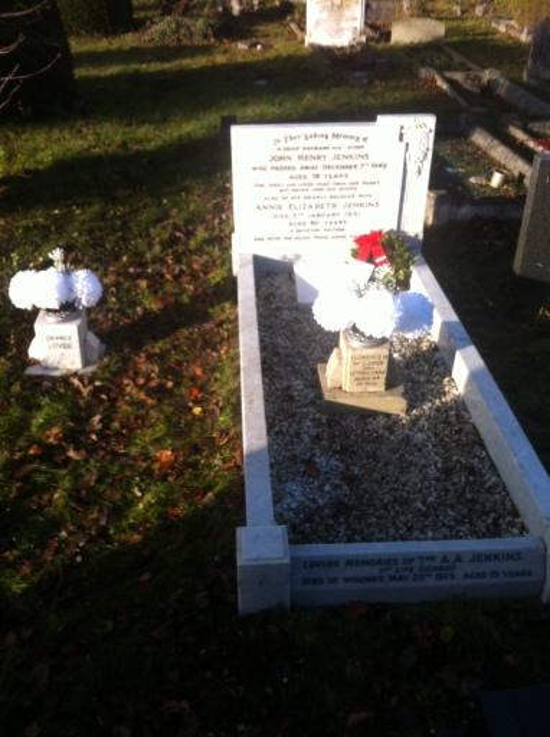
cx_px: 275
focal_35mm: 35
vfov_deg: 52.7
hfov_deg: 40.6
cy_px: 368
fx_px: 744
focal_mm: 3.85
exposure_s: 1/471
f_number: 2.8
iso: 80
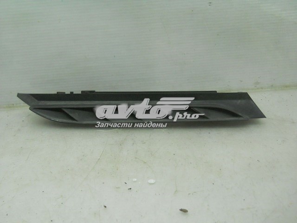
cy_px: 112
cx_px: 148
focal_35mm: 41
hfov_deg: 45.8
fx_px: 352
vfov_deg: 35.1
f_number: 3.1
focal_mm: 6.72
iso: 400
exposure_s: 1/160
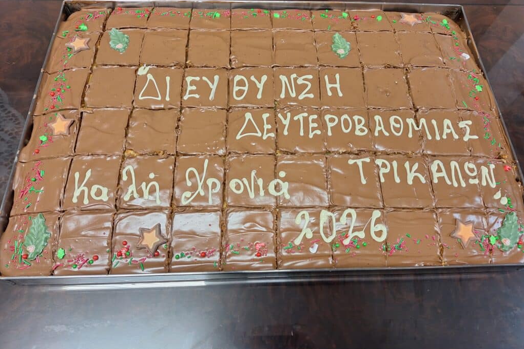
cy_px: 167
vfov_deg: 53.1
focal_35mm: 24
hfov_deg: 73.8
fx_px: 349
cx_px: 262
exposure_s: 1/50
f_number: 1.8
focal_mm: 5.54
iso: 160
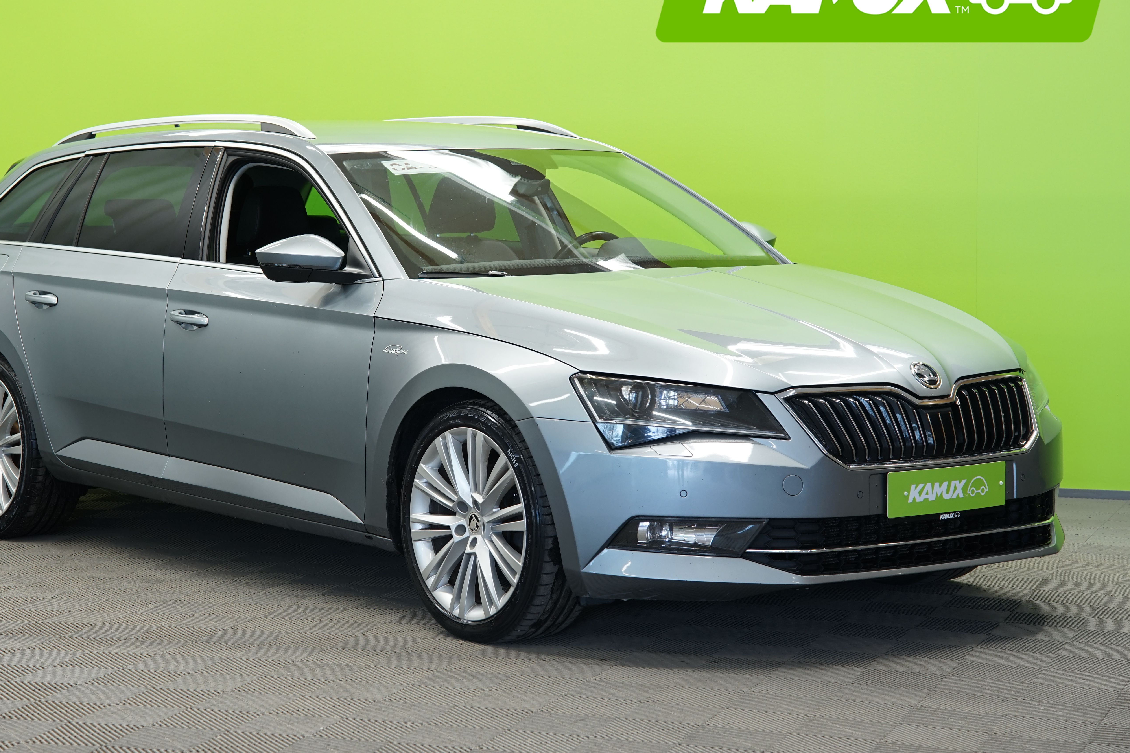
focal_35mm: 83
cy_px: 327
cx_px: 490
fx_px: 2605
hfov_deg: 24.5
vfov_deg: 16.4
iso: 500
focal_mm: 71
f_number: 5.6
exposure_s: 1/15
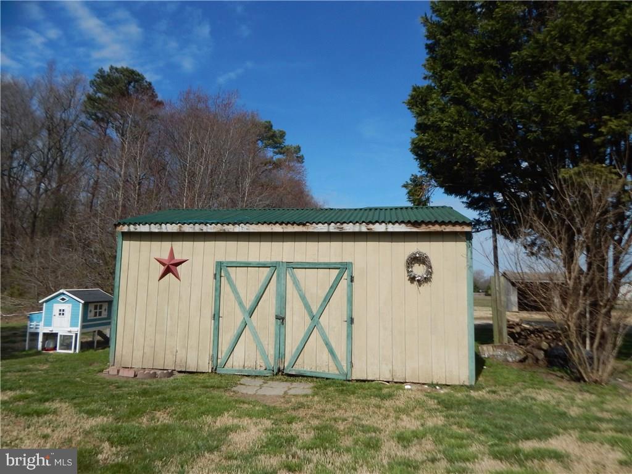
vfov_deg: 61.1
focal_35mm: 22
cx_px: 316
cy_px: 237
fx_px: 402
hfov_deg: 76.4
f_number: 6
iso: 125
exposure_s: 1/800
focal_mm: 4
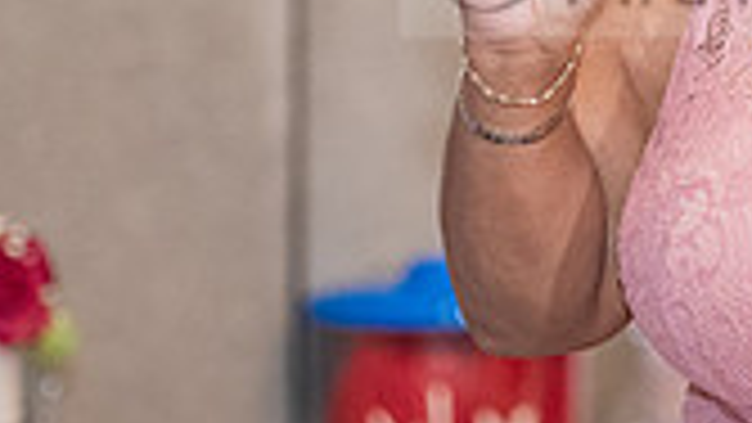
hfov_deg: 4.6
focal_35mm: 472
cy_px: -70
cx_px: 793
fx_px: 9413
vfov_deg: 2.6
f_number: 2.8
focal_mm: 130
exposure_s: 1/250
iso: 3200
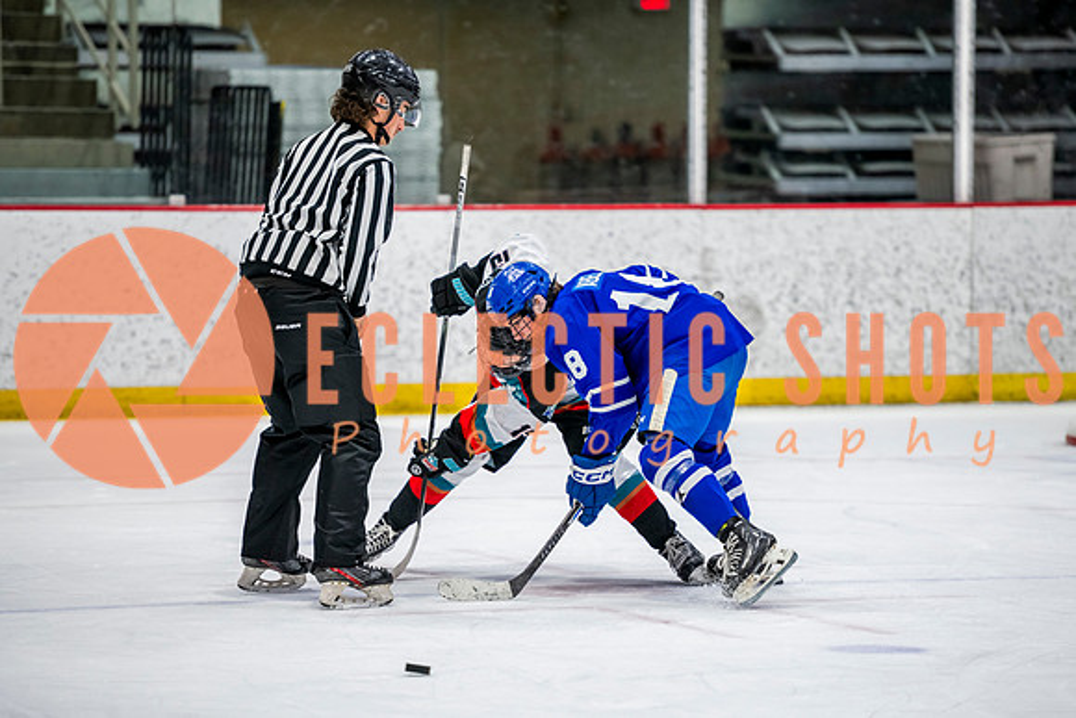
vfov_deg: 6.5
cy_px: 366
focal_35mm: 211
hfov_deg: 9.8
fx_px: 6296
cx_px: 578
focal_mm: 190
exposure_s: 1/800
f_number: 3.2
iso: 1600
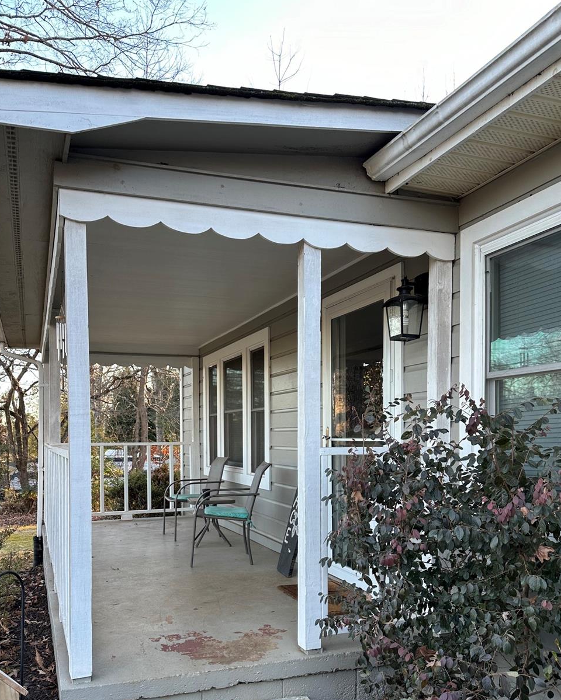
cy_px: 437
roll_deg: -0.5
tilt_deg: +0.4
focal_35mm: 30
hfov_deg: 48.5
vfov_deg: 58.0
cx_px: 263
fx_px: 622
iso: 64
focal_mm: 6.86
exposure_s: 1/121
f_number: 1.78
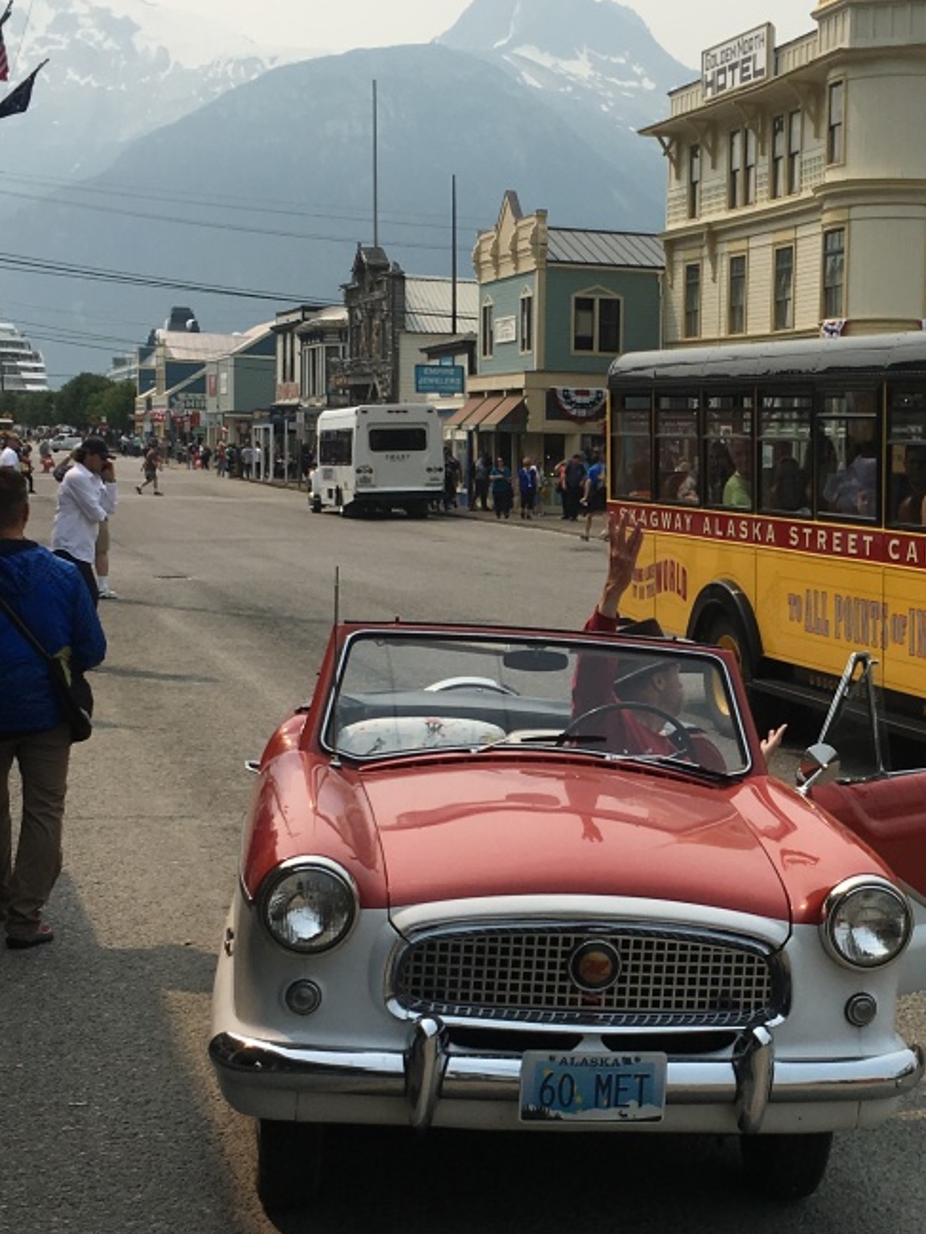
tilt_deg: -6.2
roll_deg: +0.4
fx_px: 2175
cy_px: 716
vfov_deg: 31.6
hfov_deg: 23.5
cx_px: 793
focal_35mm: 61
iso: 25
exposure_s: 1/2653
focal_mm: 4.15
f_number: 2.2
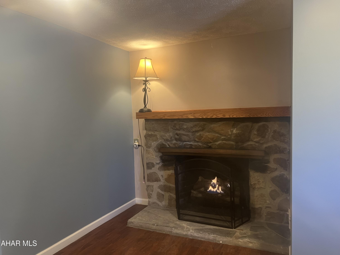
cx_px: 170
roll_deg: +2.6
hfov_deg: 67.3
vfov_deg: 53.1
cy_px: 128
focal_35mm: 26
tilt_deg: -4.5
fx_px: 255
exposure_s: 1/60
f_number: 1.5
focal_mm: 5.7
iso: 200
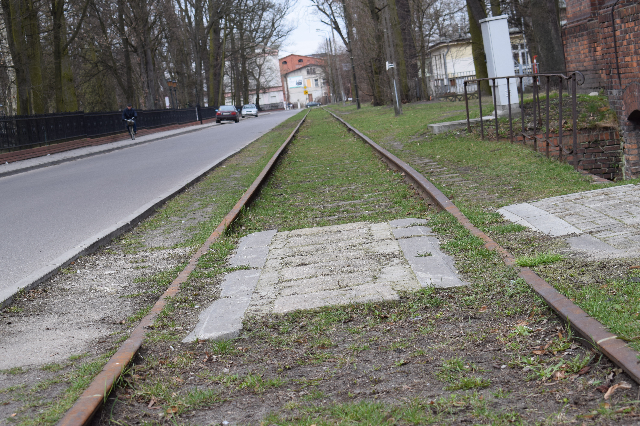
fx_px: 1467
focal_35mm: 82
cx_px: 320
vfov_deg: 16.6
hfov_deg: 24.6
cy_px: 213
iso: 250
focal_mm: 55
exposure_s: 1/250
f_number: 8
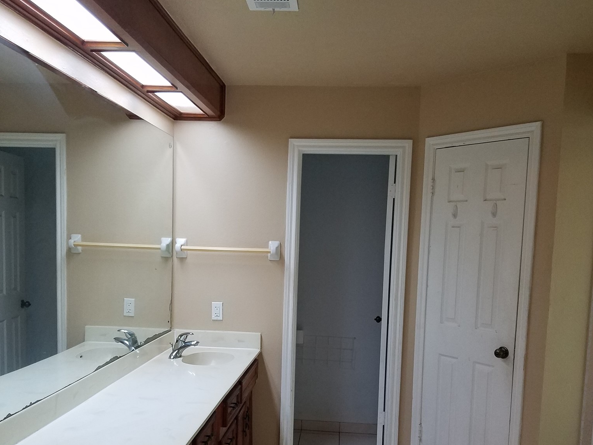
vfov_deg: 40.3
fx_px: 600
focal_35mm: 35
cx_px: 298
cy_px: 293
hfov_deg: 52.6
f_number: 1.7
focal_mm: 4.2
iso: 200
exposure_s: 1/60
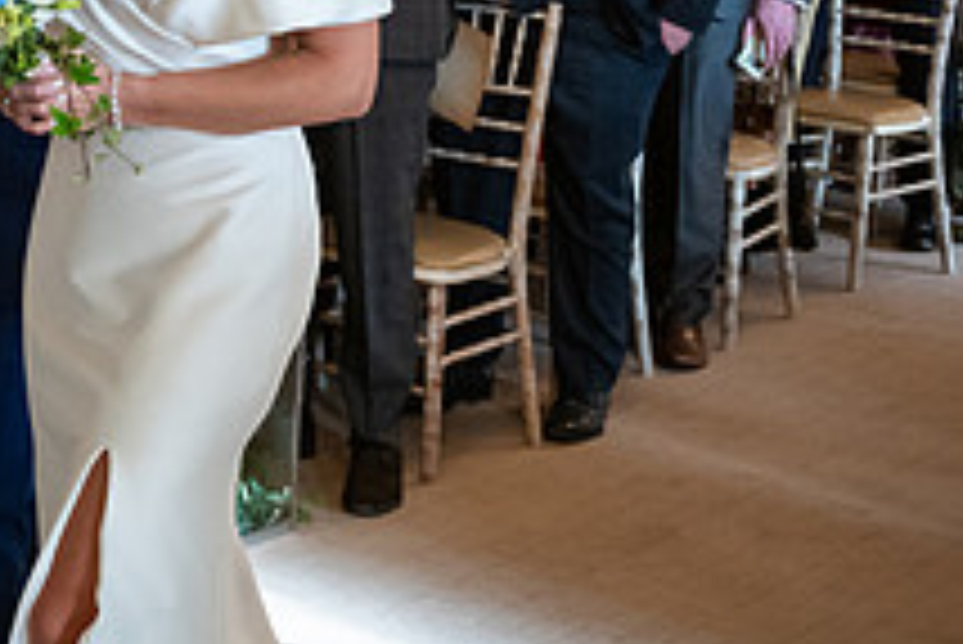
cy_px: -34
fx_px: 2543
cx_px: -338
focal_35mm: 95
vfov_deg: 14.2
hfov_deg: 19.5
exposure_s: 1/160
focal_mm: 35
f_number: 3.5
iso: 1250
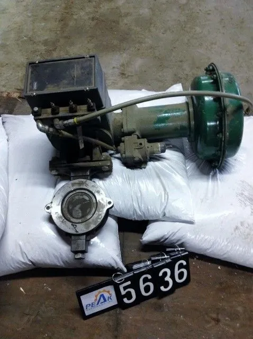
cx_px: 126
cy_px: 170
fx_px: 342
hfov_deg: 40.6
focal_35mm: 35
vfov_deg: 52.7
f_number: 2.4
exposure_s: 1/20
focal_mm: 4.28
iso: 160
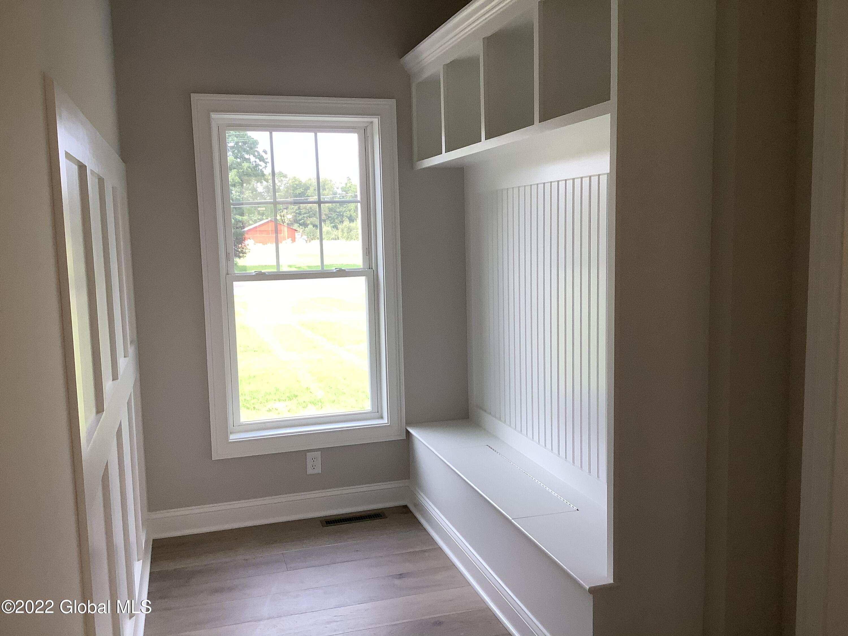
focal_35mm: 31
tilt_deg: -6.5
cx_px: 424
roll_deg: +0.6
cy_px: 318
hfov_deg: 58.4
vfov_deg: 45.4
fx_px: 759
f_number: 2.4
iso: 64
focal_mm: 3.3
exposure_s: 1/100
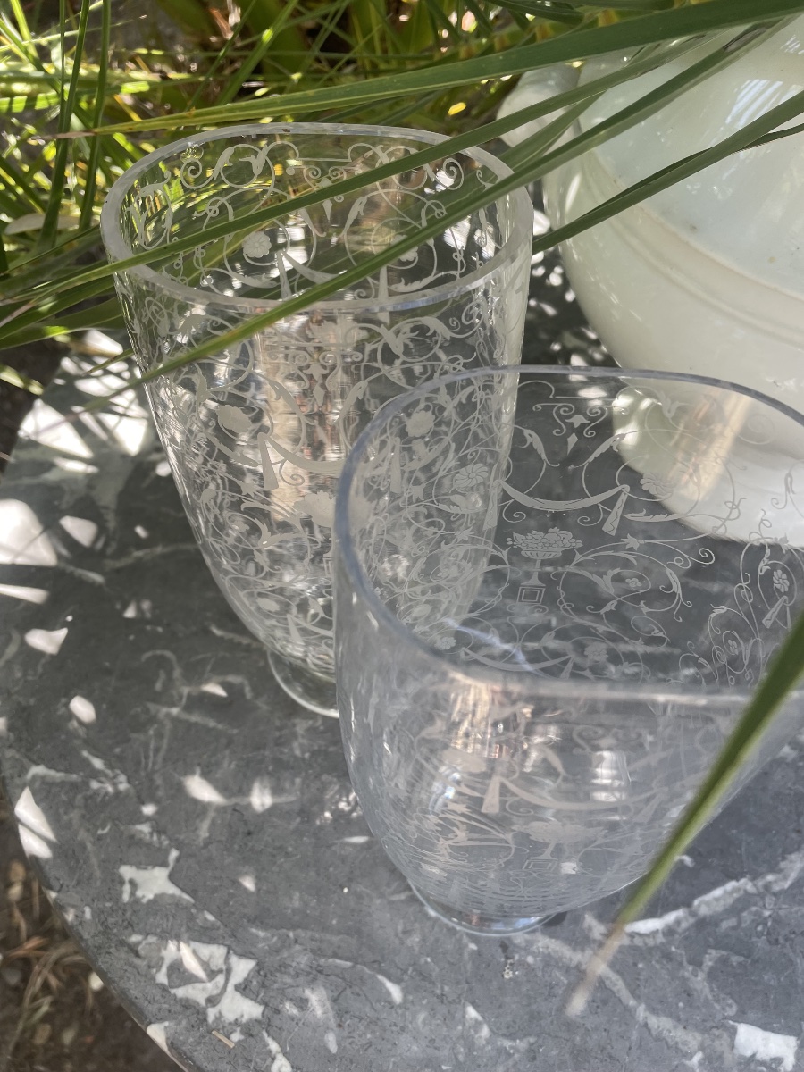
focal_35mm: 26
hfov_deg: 53.1
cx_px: 402
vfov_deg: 67.3
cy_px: 536
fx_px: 805
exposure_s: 1/195
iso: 32
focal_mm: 4.2
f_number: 1.6
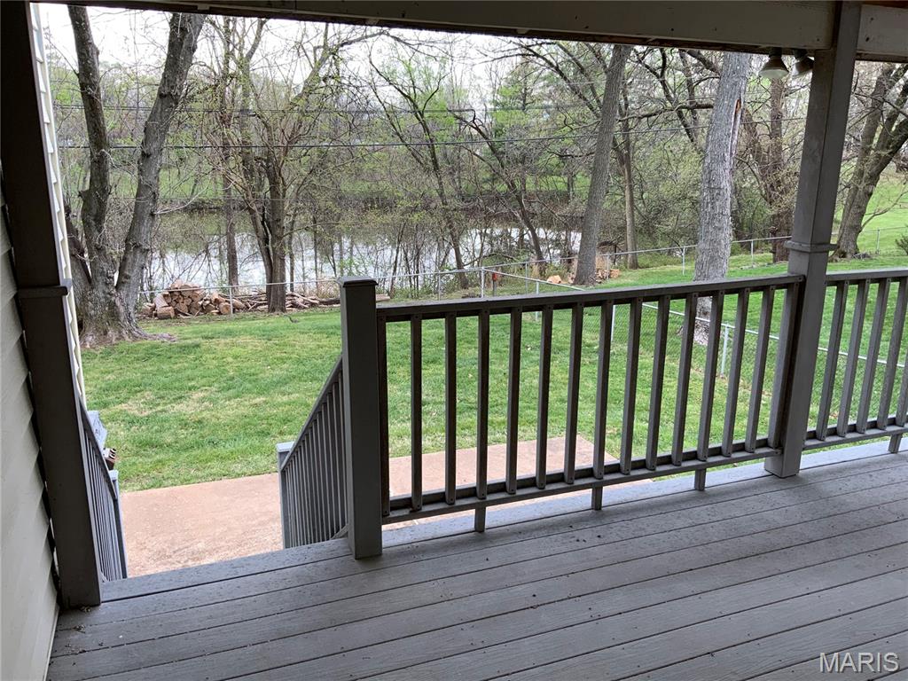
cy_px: 340
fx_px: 761
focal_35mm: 29
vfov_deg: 48.2
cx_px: 454
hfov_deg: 61.7
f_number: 1.8
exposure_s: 1/120
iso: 32
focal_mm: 3
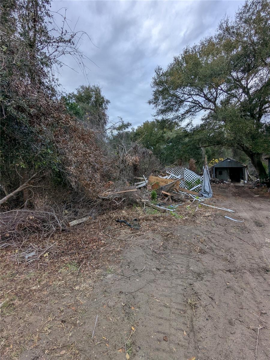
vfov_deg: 94.5
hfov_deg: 78.1
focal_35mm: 16
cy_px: 180
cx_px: 135
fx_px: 166
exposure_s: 1/239
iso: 52
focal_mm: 2.35
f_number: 2.2
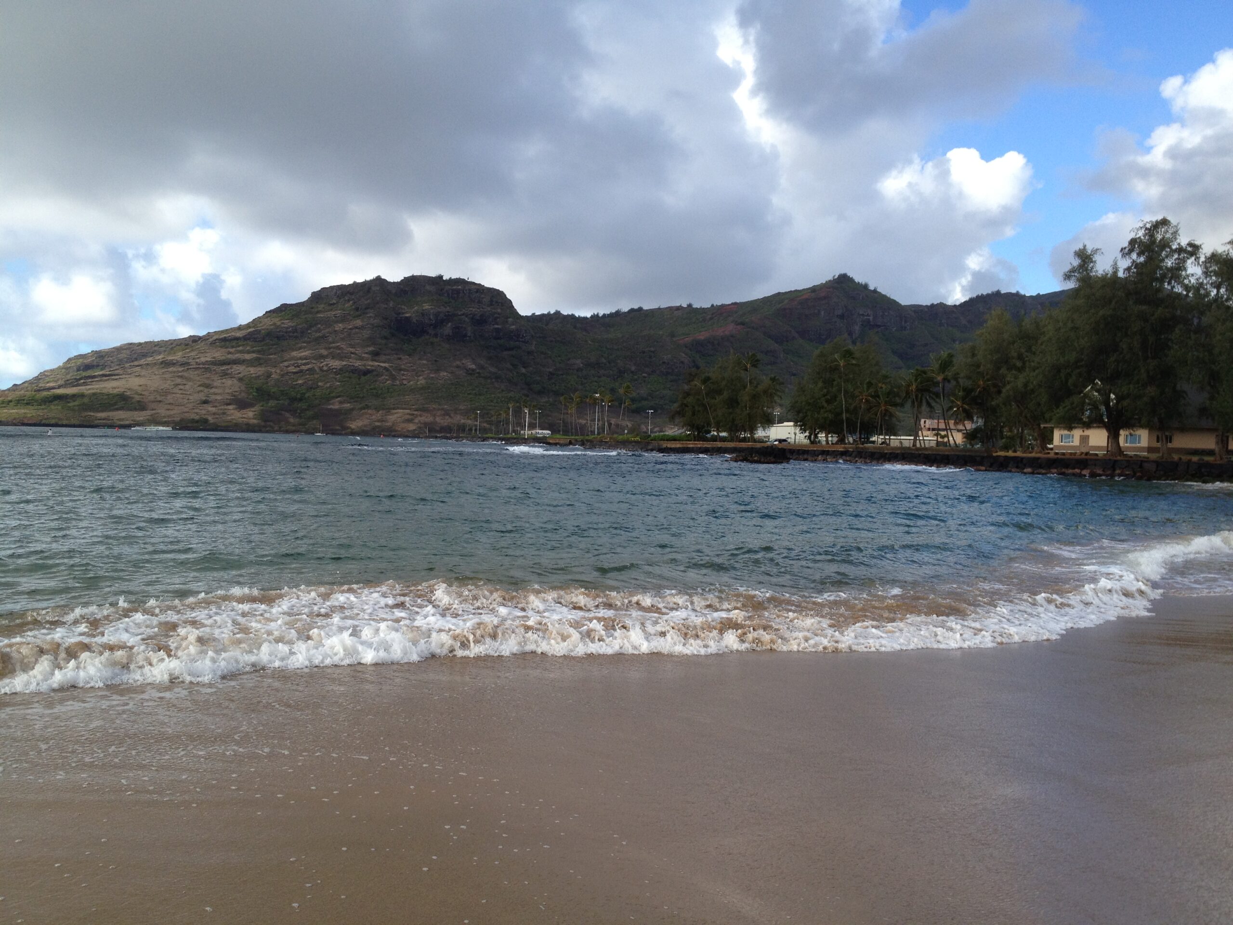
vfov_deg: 40.7
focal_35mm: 35
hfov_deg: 52.6
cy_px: 462
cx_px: 616
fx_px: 1247
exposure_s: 1/905
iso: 64
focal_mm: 4.28
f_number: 2.4
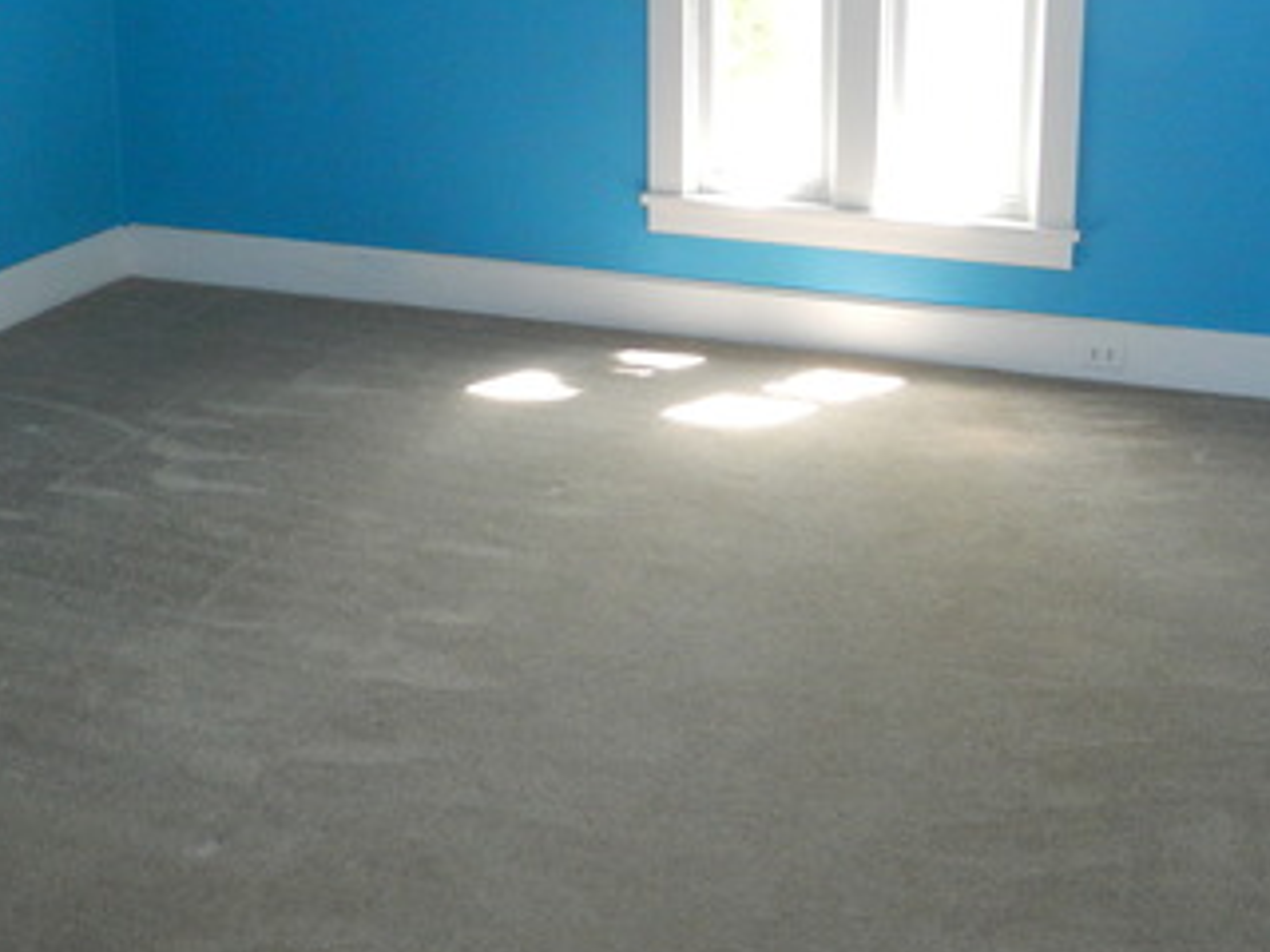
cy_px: 115
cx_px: 774
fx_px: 1834
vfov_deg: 28.1
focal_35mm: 50
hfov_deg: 38.0
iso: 200
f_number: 3.1
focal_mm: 4.5
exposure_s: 1/30
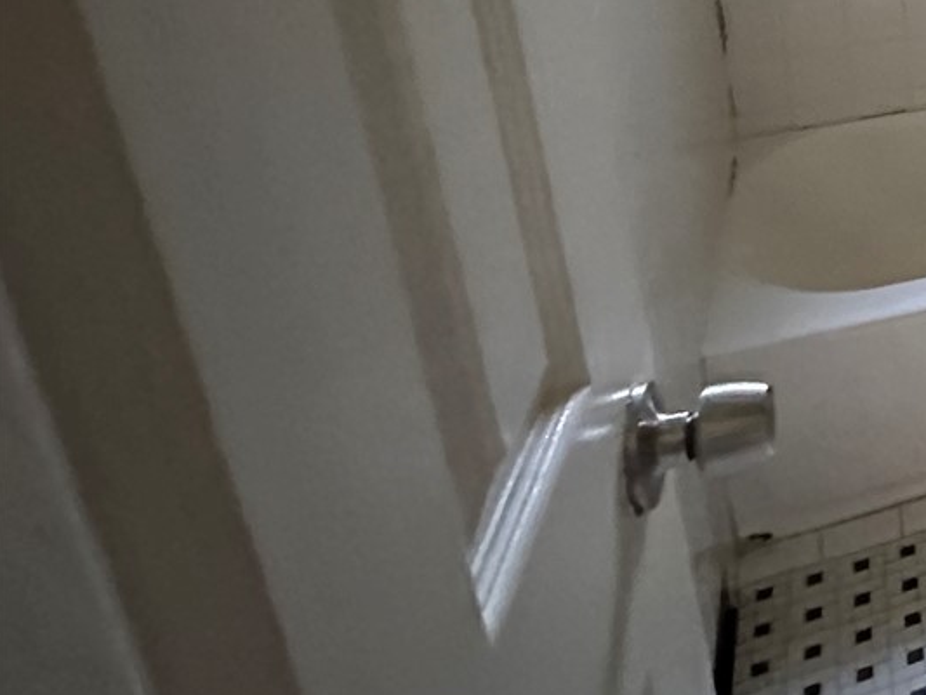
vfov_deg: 30.6
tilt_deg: -15.4
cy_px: -76
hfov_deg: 28.7
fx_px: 1124
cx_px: 1385
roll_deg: -1.9
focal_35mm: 42
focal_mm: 2.22
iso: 1250
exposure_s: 1/41
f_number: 2.2
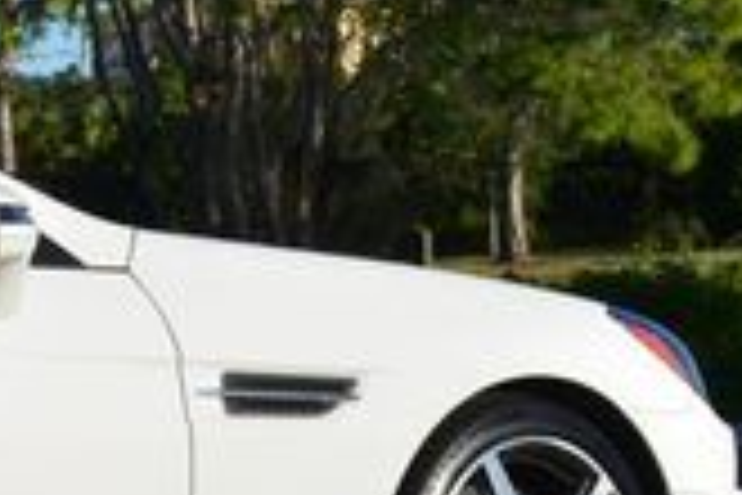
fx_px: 3112
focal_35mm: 151
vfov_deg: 9.1
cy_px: 225
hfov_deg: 12.6
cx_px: -531
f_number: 11
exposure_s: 1/125
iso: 100
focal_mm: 26
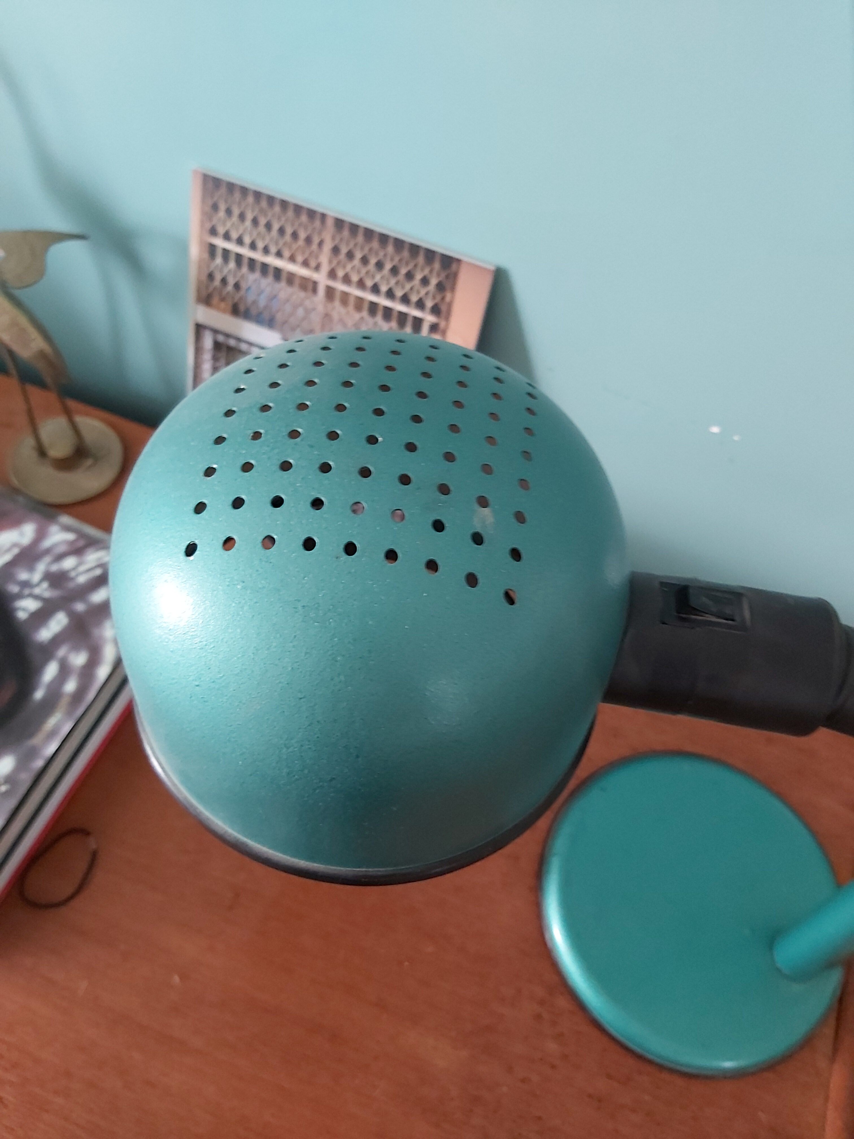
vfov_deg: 67.3
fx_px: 855
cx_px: 427
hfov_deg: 53.1
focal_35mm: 26
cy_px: 570
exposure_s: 1/25
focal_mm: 3.92
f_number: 1.7
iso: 320
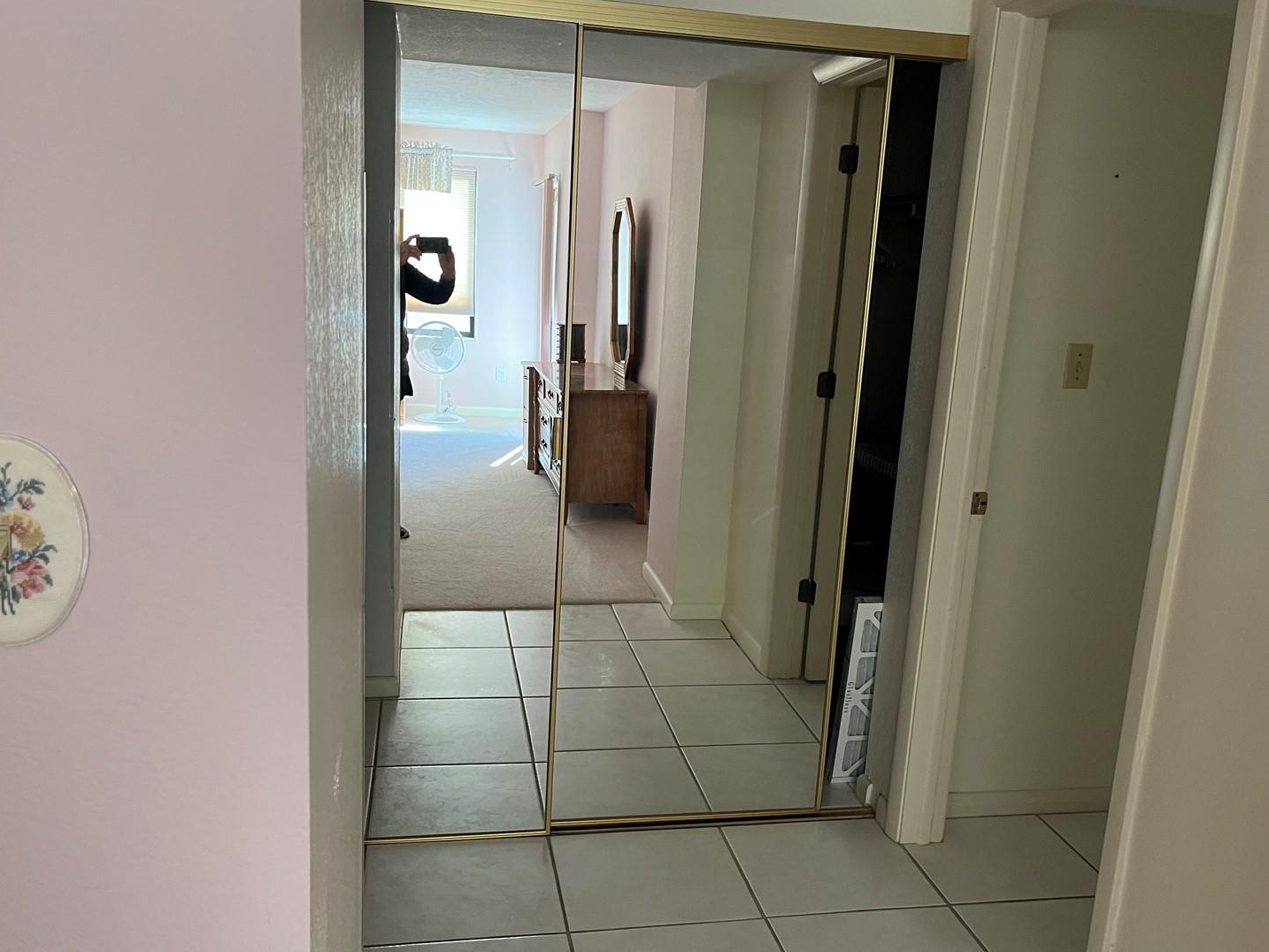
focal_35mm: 29
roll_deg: -3.5
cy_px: 494
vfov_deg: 48.2
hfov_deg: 61.6
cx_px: 643
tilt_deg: -12.3
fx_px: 1063
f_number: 1.6
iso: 125
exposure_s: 1/64
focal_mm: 5.1
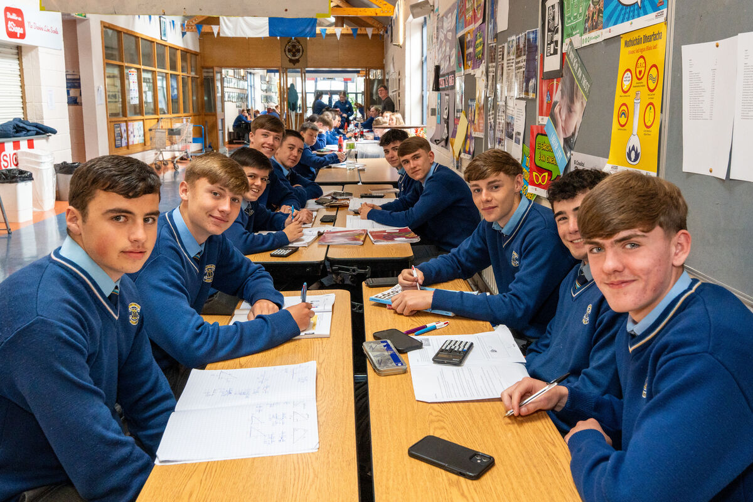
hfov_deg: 73.7
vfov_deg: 53.1
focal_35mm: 24
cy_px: 251
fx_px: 502
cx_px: 376
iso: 5000
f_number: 6.3
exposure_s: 1/250
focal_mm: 24
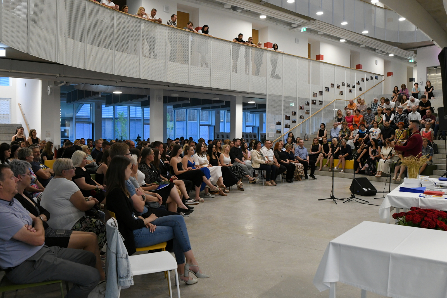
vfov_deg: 46.4
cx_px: 224
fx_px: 348
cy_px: 149
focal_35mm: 28
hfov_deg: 65.5
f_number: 4
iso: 2500
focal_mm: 24
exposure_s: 1/160
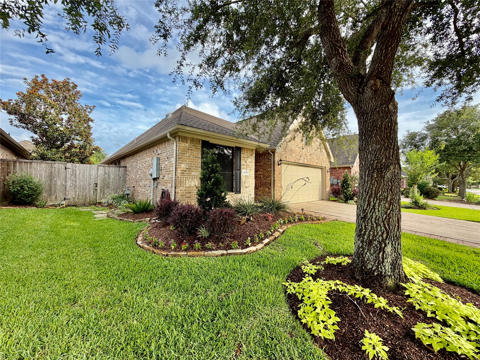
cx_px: 240
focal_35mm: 14
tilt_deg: +2.2
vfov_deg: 85.7
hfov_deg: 102.1
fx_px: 194
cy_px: 180
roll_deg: -0.6
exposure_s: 1/522
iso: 40
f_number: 2.2
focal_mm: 2.22
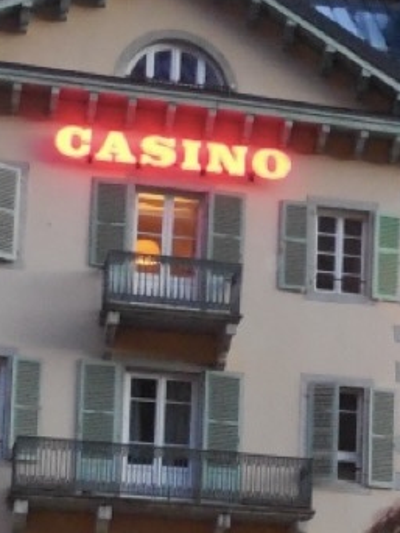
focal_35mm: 143
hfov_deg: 10.1
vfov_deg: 13.3
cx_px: 581
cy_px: 684
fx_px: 2200
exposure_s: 1/30
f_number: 3.4
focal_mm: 6.1
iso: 800
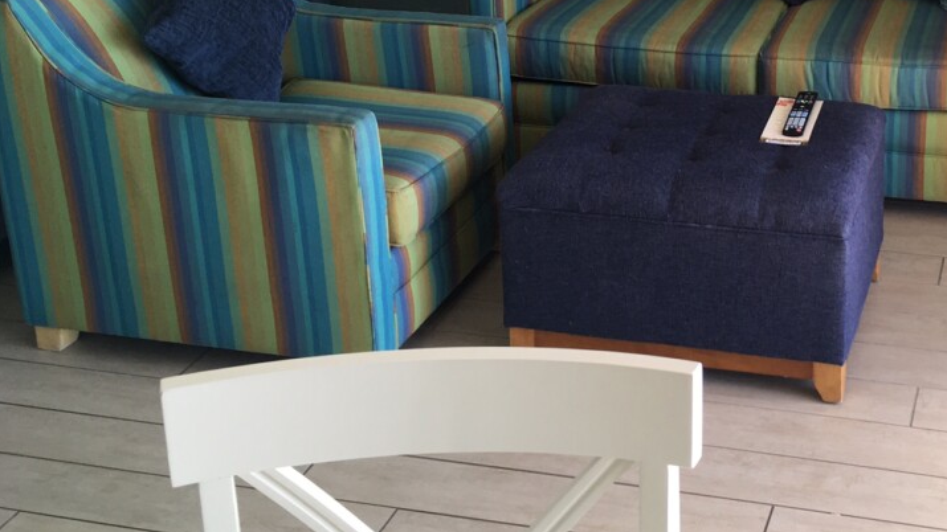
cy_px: 13
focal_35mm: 53
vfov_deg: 21.9
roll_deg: +0.5
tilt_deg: -15.8
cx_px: 770
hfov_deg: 37.6
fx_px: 1331
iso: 32
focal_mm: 4.15
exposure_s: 1/40
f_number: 2.2
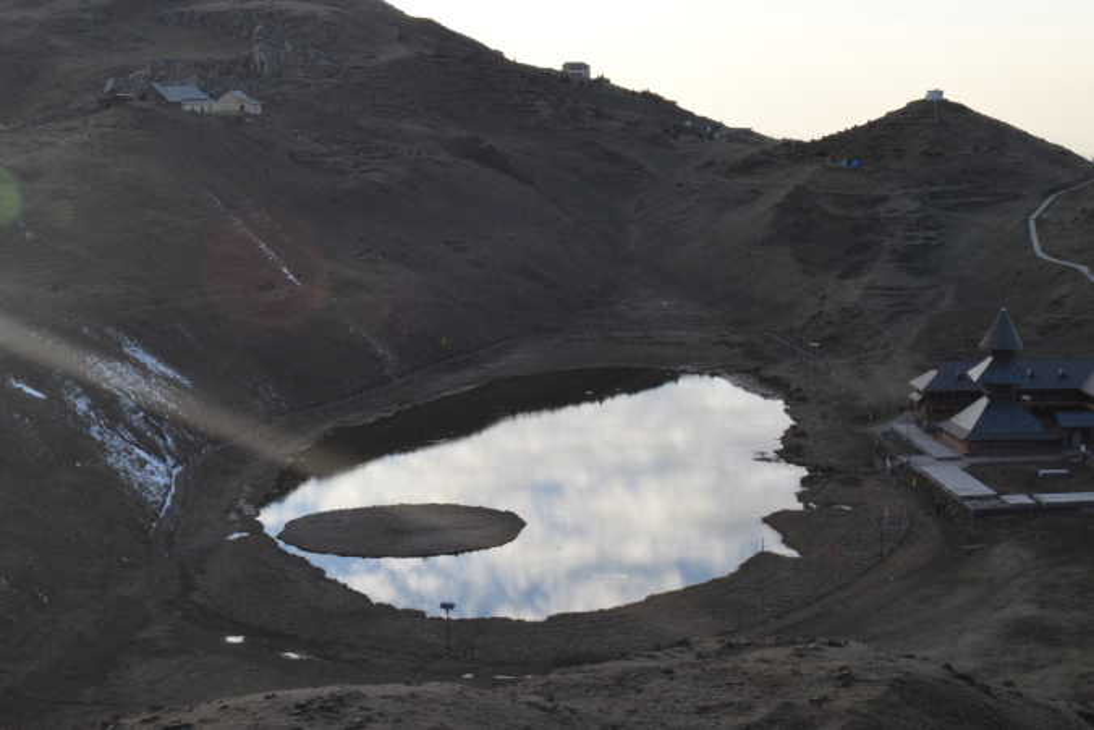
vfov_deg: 19.7
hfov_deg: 29.2
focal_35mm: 69
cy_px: 365
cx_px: 547
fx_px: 2097
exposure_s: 1/100
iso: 1600
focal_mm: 46
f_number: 32
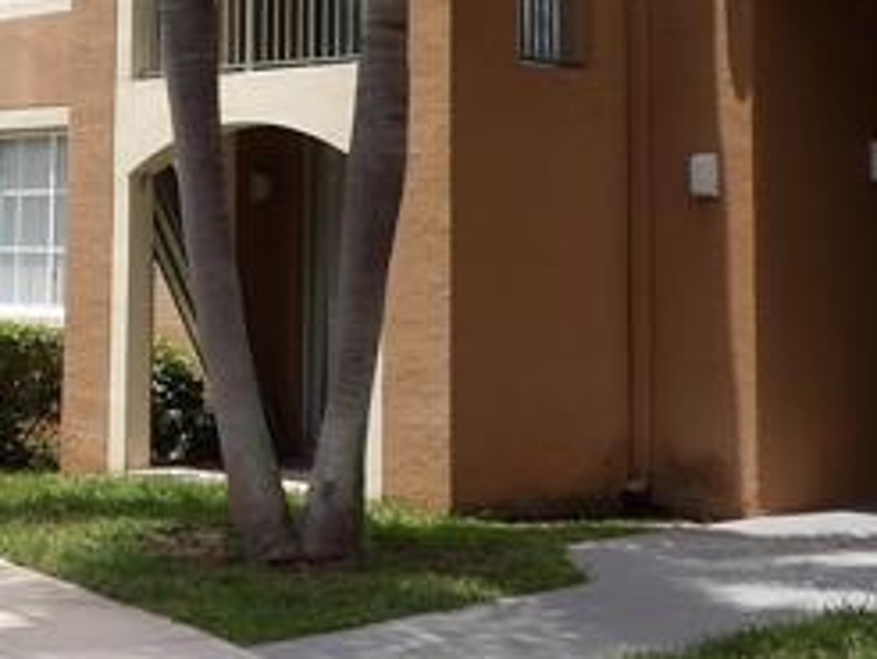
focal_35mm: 78
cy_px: 25
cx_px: 57
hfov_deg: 24.2
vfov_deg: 18.5
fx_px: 1978
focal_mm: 4.3
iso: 100
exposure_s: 1/1399
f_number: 2.8
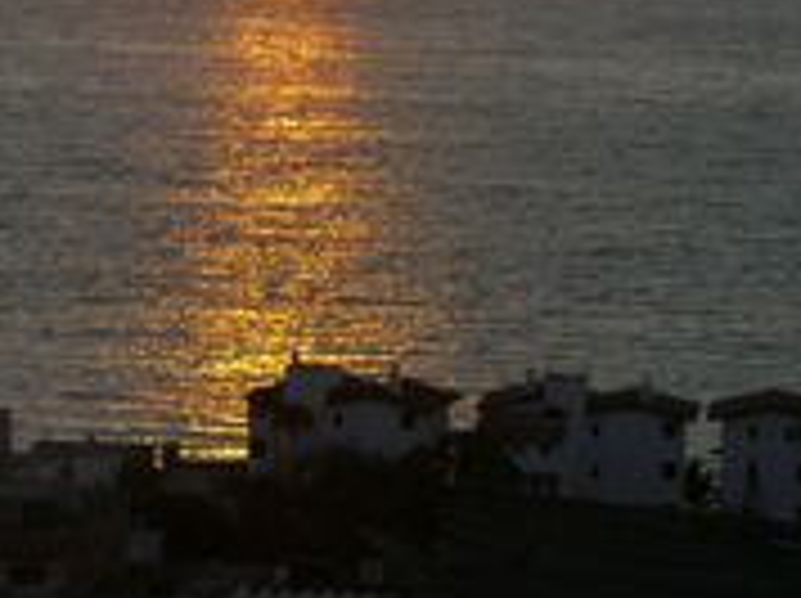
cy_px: 13
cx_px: 202
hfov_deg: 8.4
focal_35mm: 236
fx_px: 5454
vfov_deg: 6.3
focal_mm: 23.7
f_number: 5.1
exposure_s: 1/250
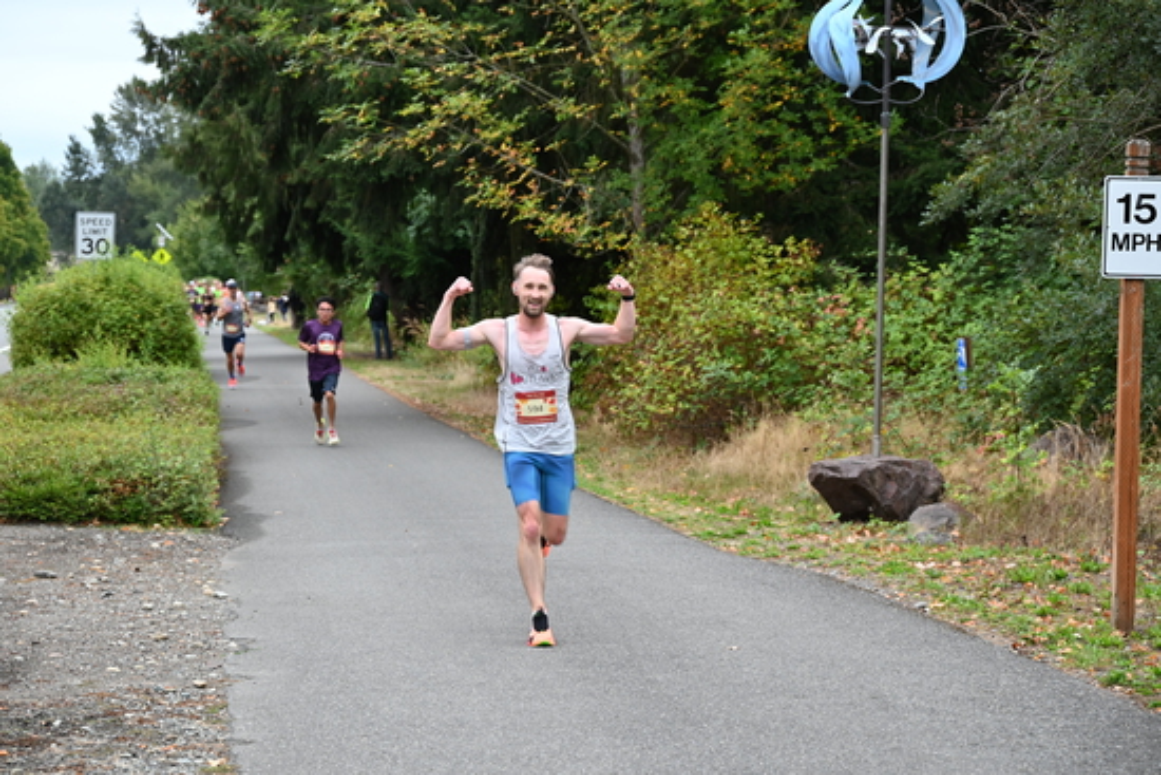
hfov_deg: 22.1
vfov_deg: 14.9
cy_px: 388
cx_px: 580
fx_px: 2968
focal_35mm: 92
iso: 560
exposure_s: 1/125
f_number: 6.3
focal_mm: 92
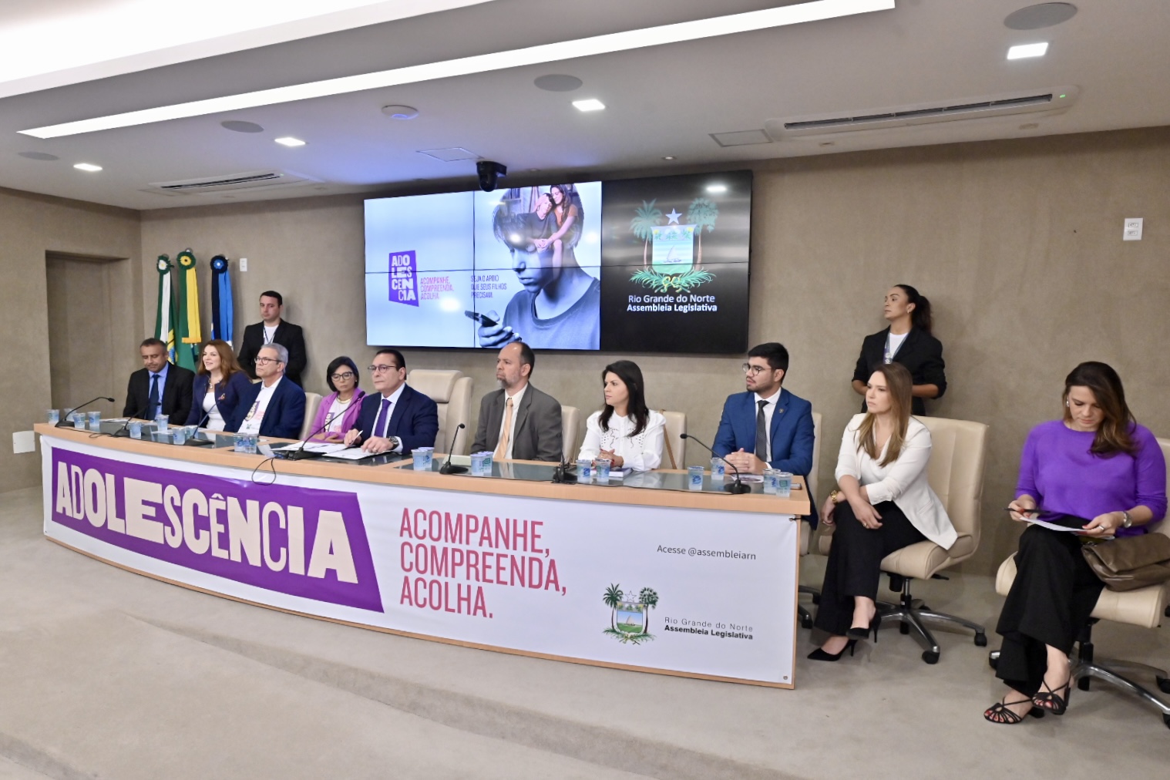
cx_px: 585
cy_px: 390
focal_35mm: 22
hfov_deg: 78.6
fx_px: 715
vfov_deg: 57.2
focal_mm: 22
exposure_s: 1/250
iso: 3200
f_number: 5.6
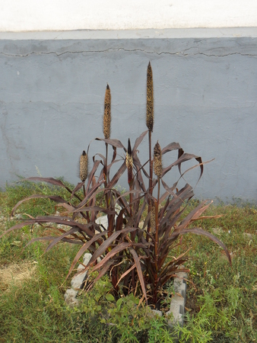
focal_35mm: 37
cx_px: 128
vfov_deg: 50.1
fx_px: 366
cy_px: 172
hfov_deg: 38.7
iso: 100
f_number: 4
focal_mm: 6.6
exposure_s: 1/250
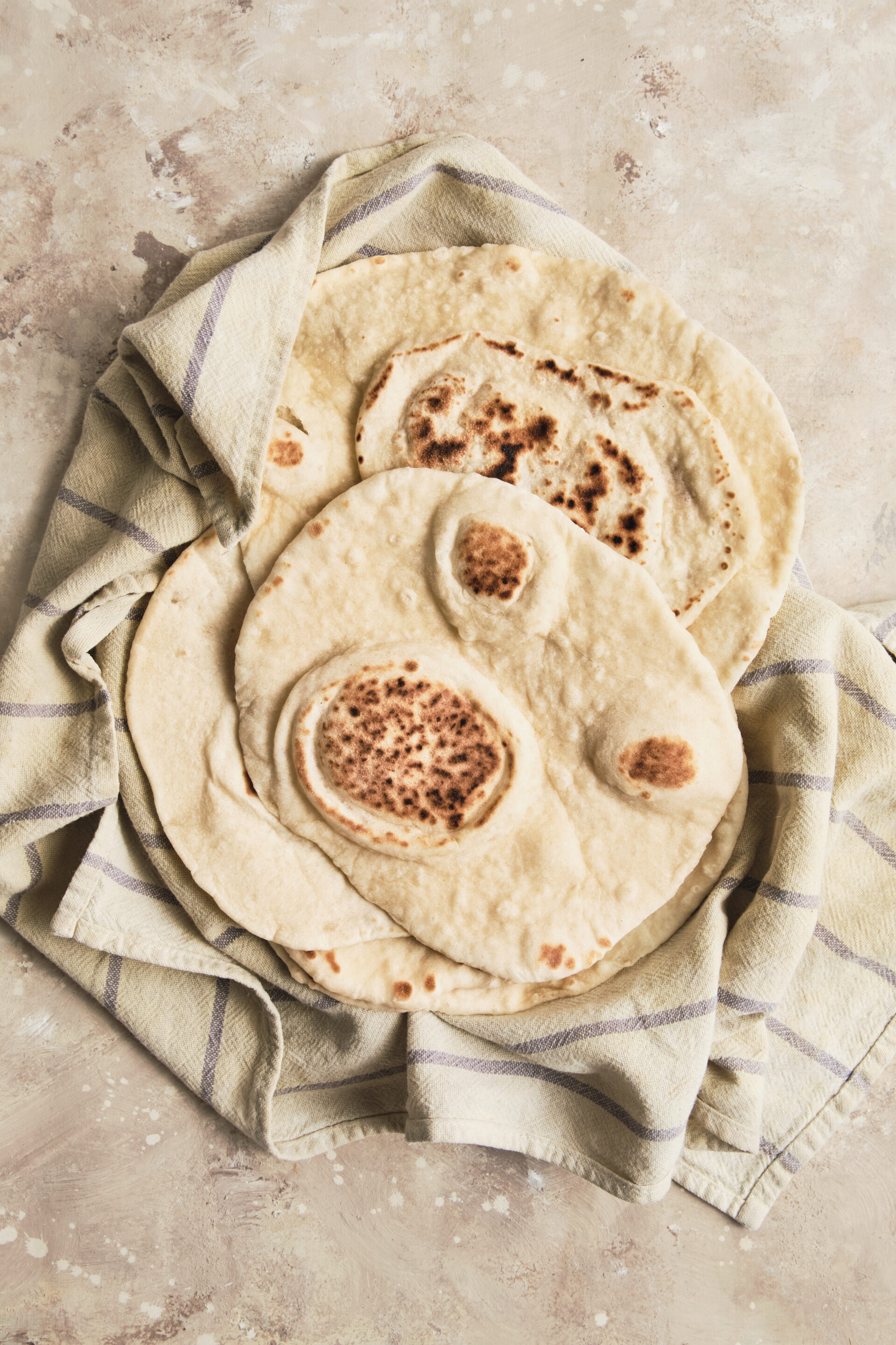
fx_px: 1531
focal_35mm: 41
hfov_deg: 32.6
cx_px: 448
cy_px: 672
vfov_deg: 47.4
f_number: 9
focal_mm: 27.4
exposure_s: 1/100
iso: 200
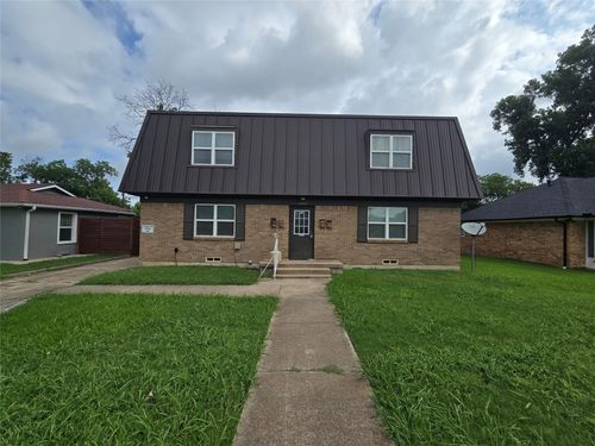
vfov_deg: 89.9
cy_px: 223
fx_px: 223
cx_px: 298
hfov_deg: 106.2
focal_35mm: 13
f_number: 2.2
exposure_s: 1/2524
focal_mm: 2.2
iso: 50
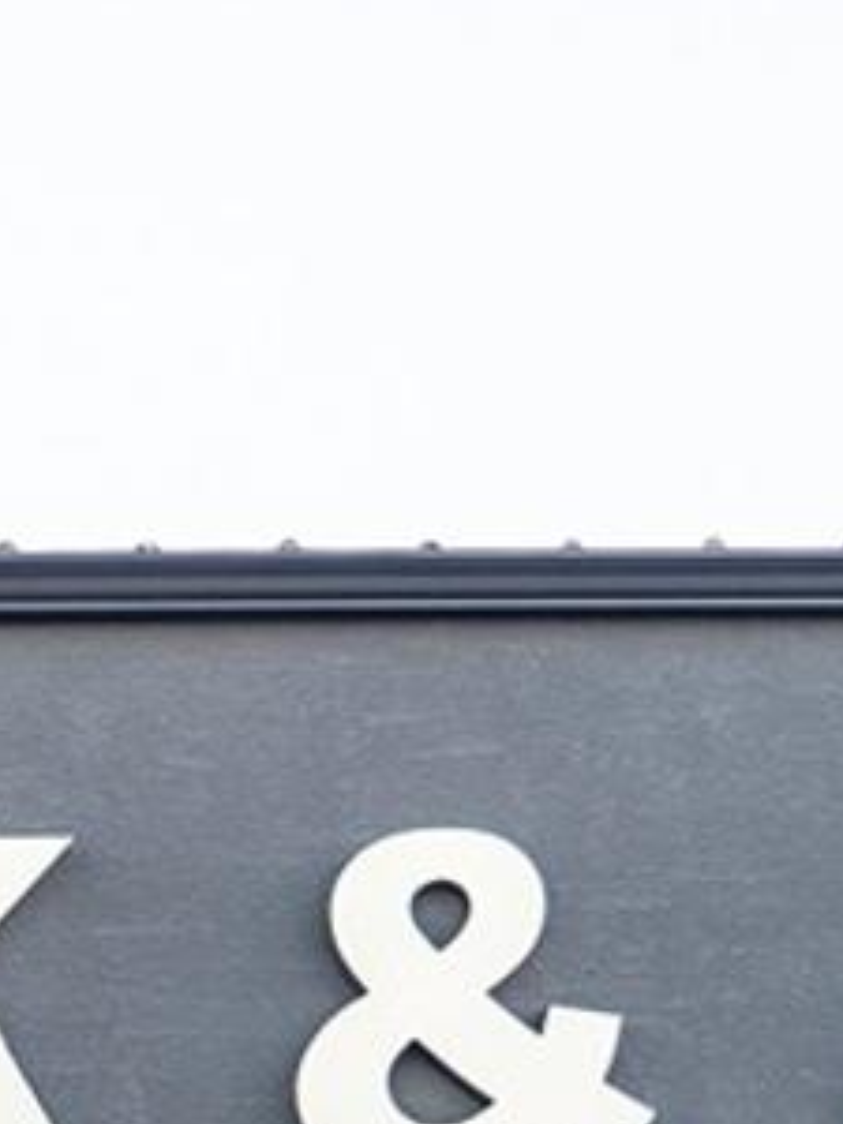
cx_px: -1058
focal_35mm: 186
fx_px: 6040
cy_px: 1697
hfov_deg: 7.5
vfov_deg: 10.3
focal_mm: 35
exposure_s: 1/160
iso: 125
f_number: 4
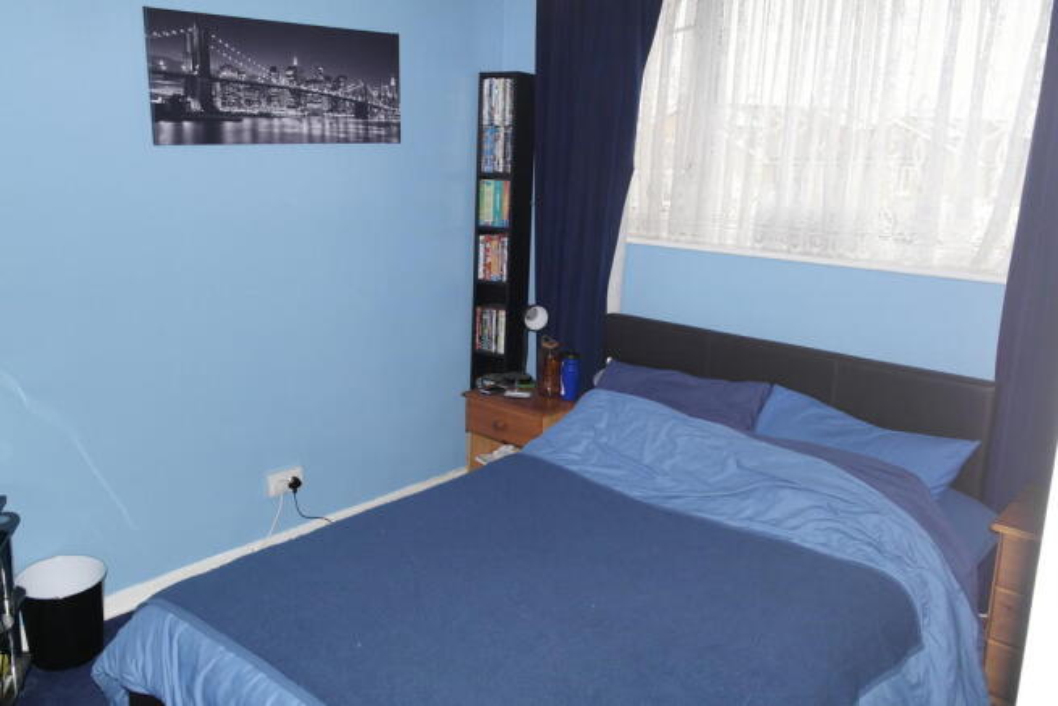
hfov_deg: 61.9
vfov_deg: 43.6
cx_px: 529
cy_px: 353
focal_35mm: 30
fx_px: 882
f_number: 3.5
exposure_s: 1/40
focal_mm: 20
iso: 200
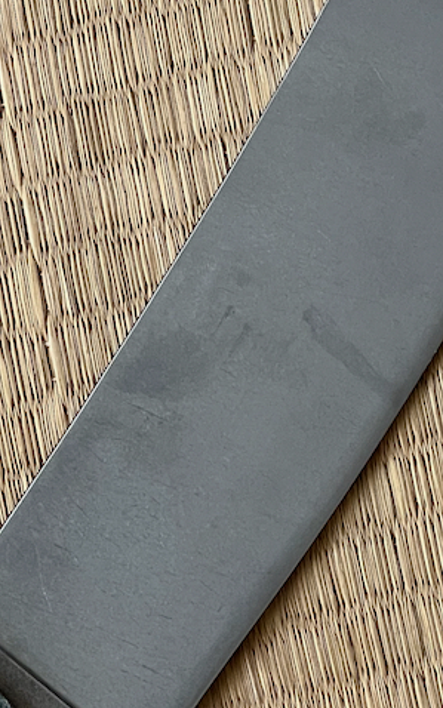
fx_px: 4498
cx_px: 163
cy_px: 464
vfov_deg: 9.0
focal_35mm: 233
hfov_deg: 5.6
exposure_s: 1/92
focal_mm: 9
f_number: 2.8
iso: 200
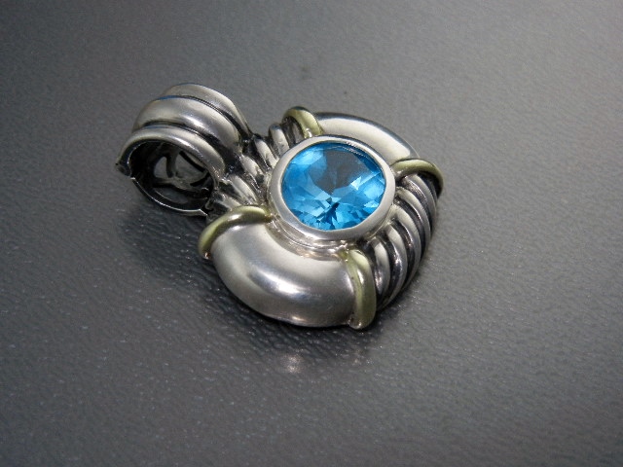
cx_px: 312
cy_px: 234
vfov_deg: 19.1
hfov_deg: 25.3
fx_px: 1386
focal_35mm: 77
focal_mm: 13.9
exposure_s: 1/30
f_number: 8.6
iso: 410
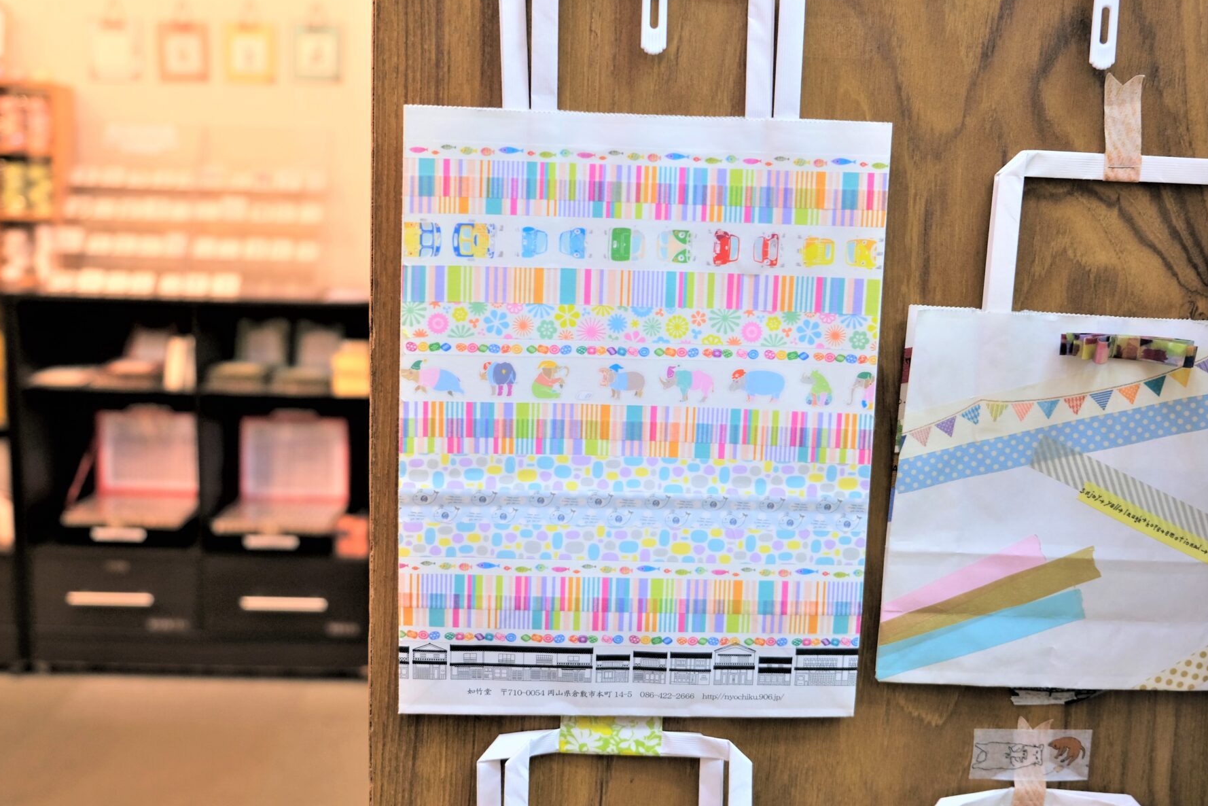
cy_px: 389
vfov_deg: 36.9
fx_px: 1208
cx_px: 620
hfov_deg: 53.1
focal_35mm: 36
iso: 320
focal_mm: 21.4
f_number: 3.2
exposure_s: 1/30
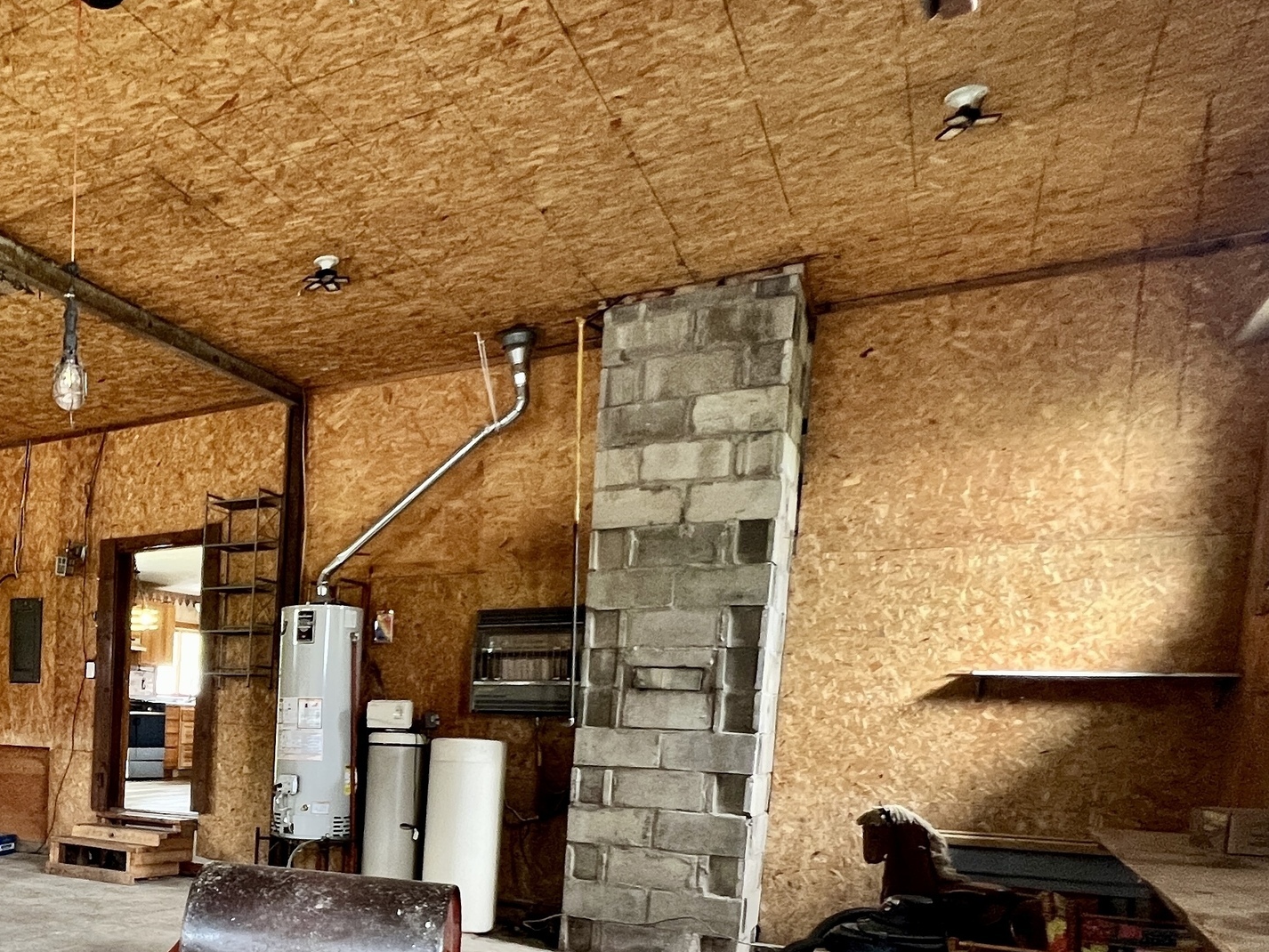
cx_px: 62
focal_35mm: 28
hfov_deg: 53.1
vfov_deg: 46.5
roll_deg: -1.9
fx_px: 1027
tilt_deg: -5.1
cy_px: 794
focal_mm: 1.57
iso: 250
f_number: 1.8
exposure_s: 1/60
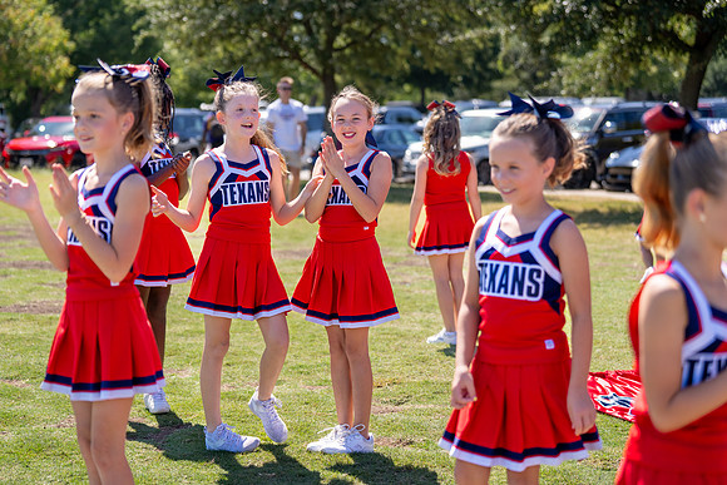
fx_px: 1642
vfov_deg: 16.8
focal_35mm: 81
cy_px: 225
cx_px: 316
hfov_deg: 25.0
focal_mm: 70
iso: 100
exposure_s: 1/1250
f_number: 2.8
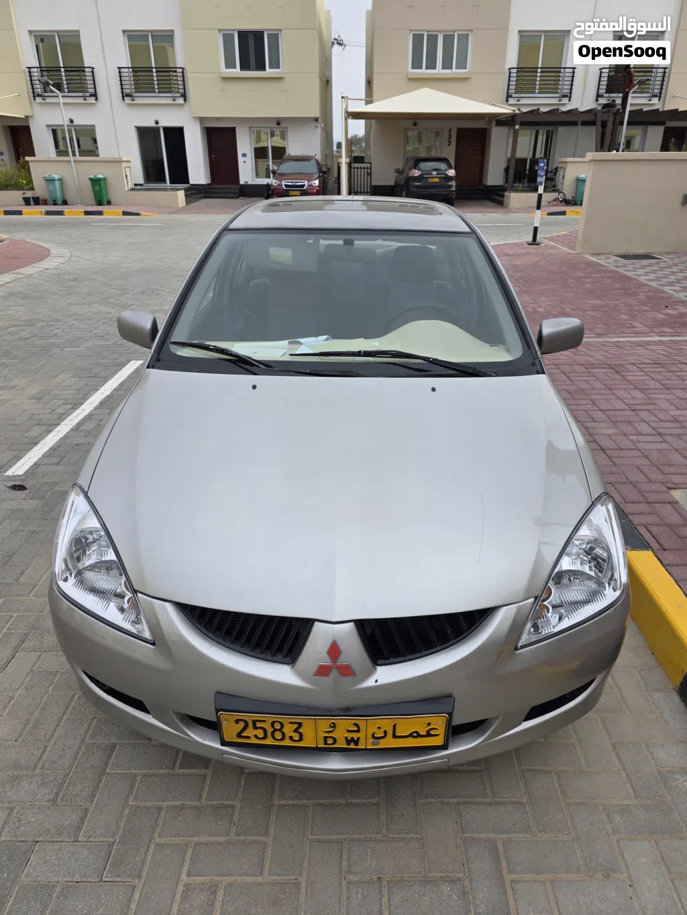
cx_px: 344
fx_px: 609
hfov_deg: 58.9
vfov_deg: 73.9
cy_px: 458
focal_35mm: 23
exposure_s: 1/3891
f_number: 1.7
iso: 80
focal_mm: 6.3
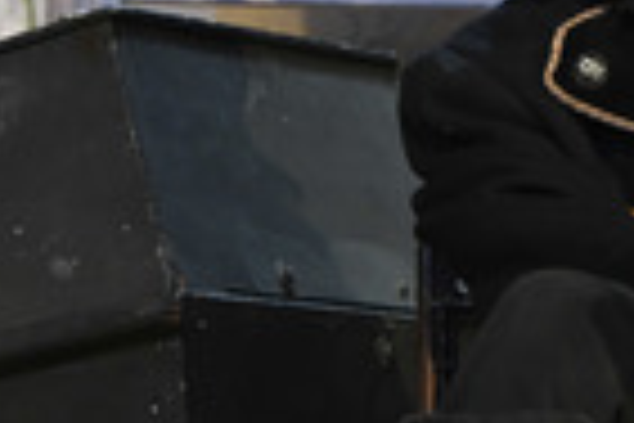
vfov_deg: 3.3
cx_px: 259
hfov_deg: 4.9
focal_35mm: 417
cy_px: -248
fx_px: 7343
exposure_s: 1/200
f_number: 6.3
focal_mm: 130
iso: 3200
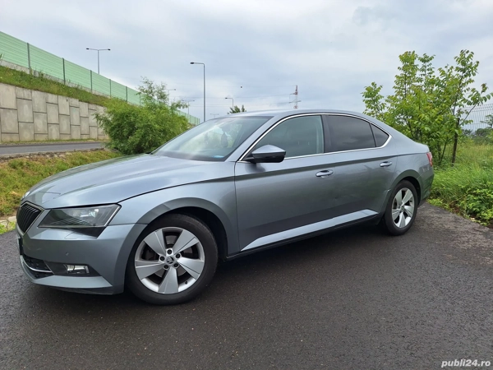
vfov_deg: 58.9
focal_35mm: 23
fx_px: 328
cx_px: 246
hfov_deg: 73.9
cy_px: 185
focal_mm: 5.54
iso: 40
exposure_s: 1/2857
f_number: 1.8
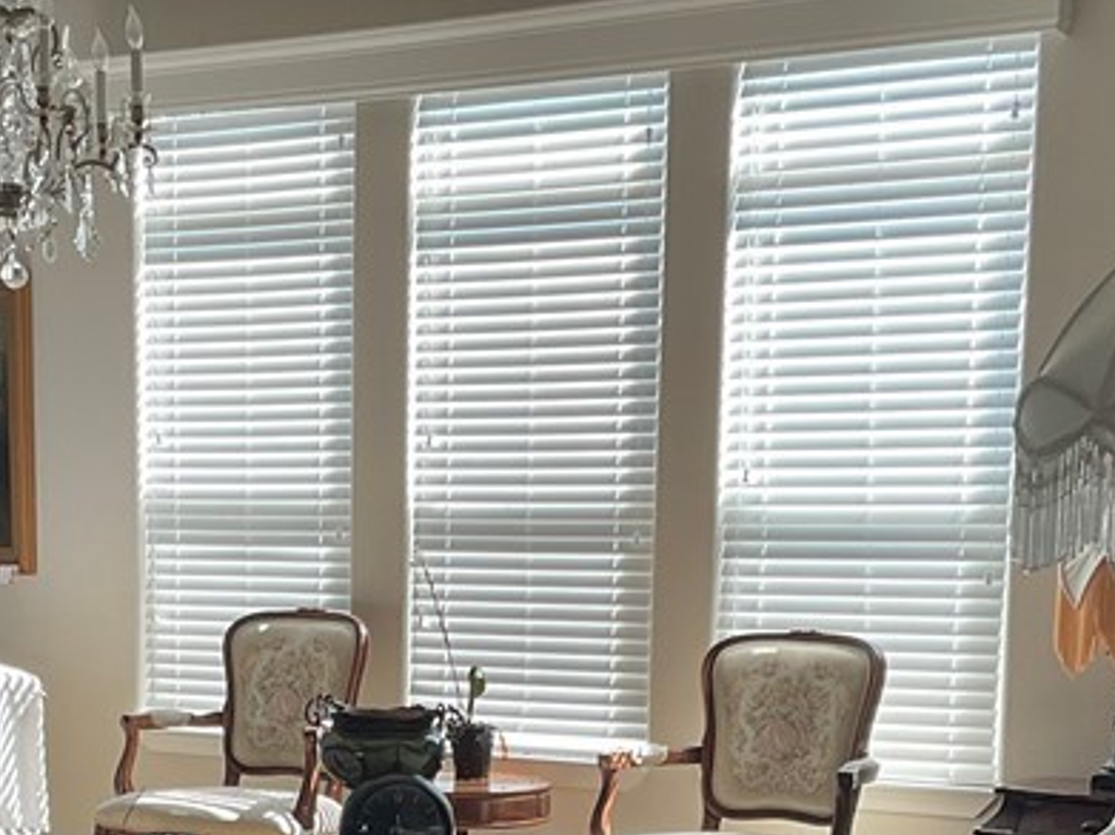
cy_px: 863
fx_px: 2447
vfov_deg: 18.8
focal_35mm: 76
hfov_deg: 25.5
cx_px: 351
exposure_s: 1/120
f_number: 1.8
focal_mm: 3
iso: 64
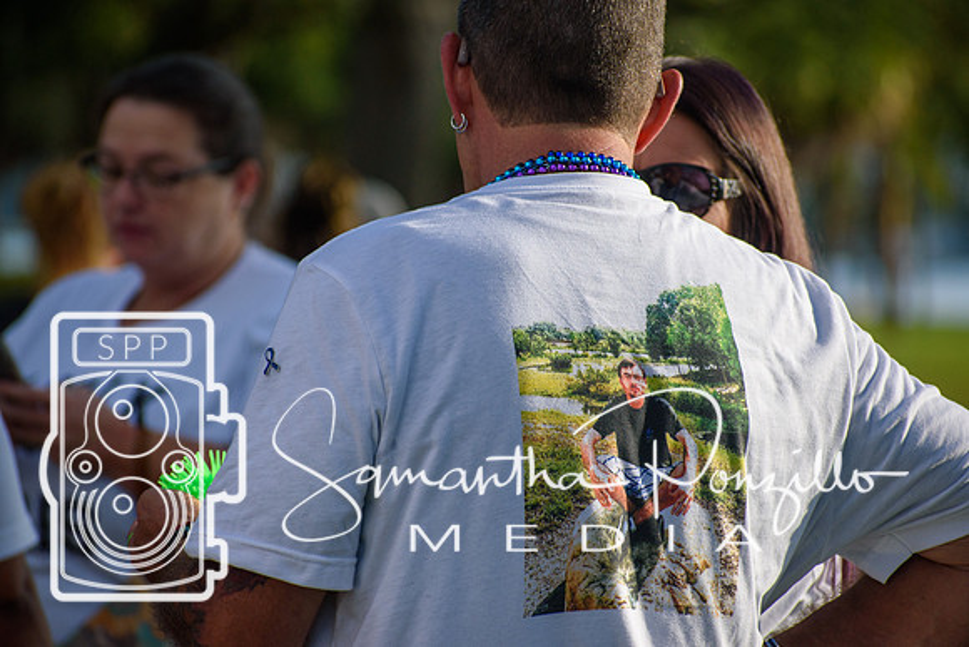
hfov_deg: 6.5
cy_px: 324
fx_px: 8480
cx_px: 484
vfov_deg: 4.4
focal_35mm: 315
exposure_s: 1/2000
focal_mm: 210
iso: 250
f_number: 5.6
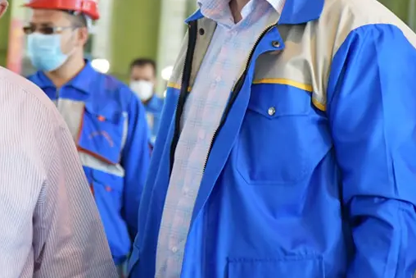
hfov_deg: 8.7
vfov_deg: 5.8
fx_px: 2728
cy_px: 30
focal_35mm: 236
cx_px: 144
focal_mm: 80
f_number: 5.3
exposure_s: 1/125
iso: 3200
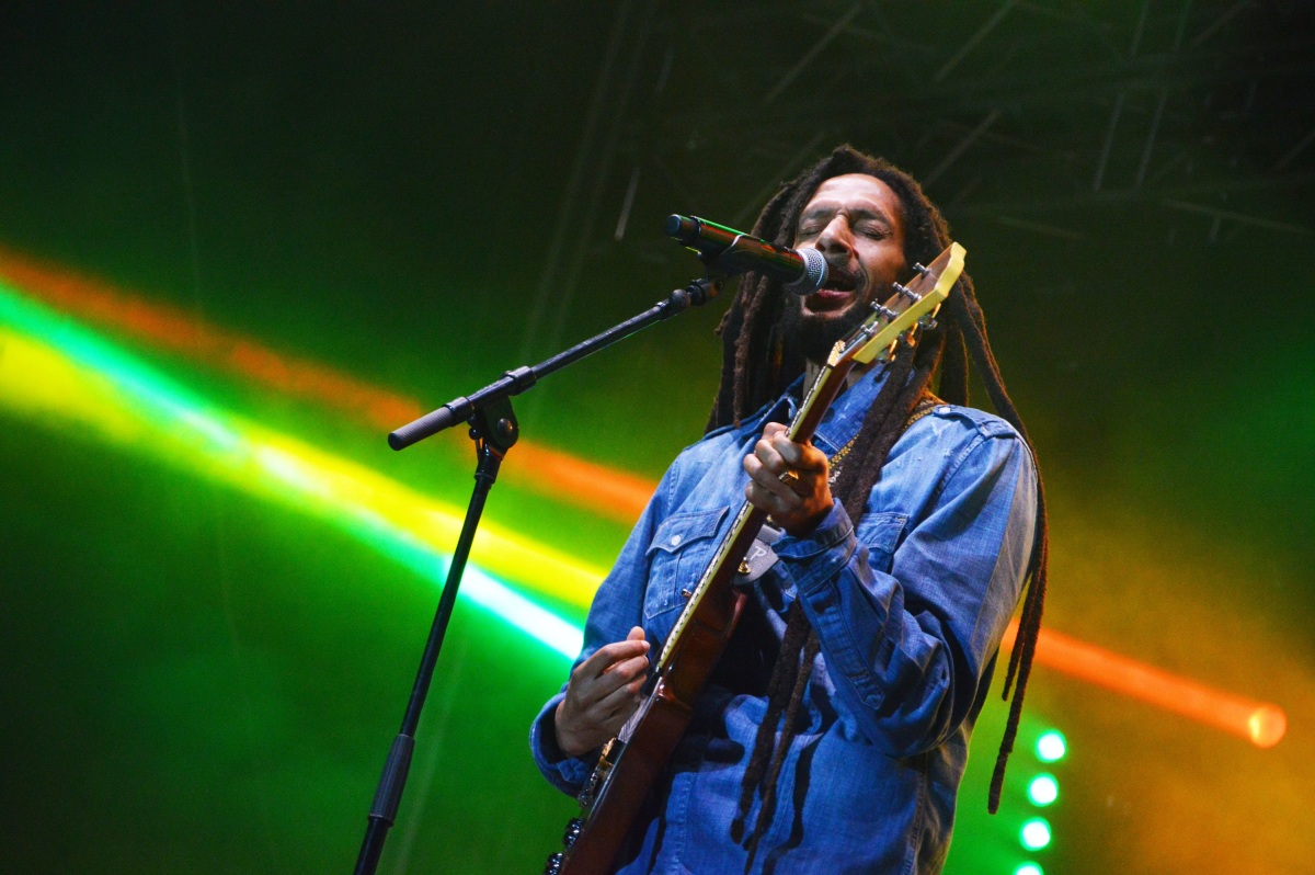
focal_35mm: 158
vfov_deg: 8.7
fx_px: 5748
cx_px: 658
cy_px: 438
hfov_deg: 13.1
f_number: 5.6
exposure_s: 1/125
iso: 1400
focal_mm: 105
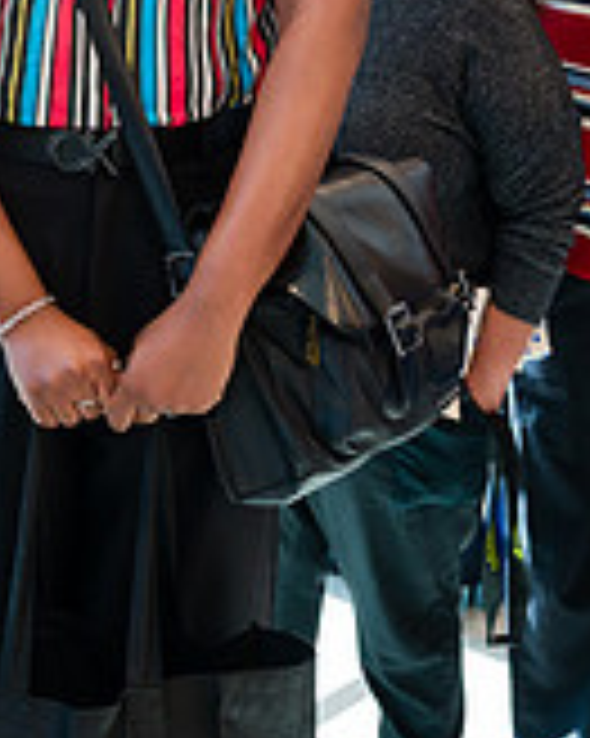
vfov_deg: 20.2
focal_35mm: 90
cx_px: 36
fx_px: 1966
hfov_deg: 16.8
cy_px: -99
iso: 500
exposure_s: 1/200
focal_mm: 27
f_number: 3.2
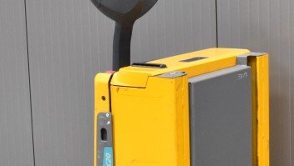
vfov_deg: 10.8
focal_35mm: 112
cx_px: 247
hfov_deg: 18.9
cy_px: 97
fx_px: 871
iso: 1600
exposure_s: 1/50
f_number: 4.5
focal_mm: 21
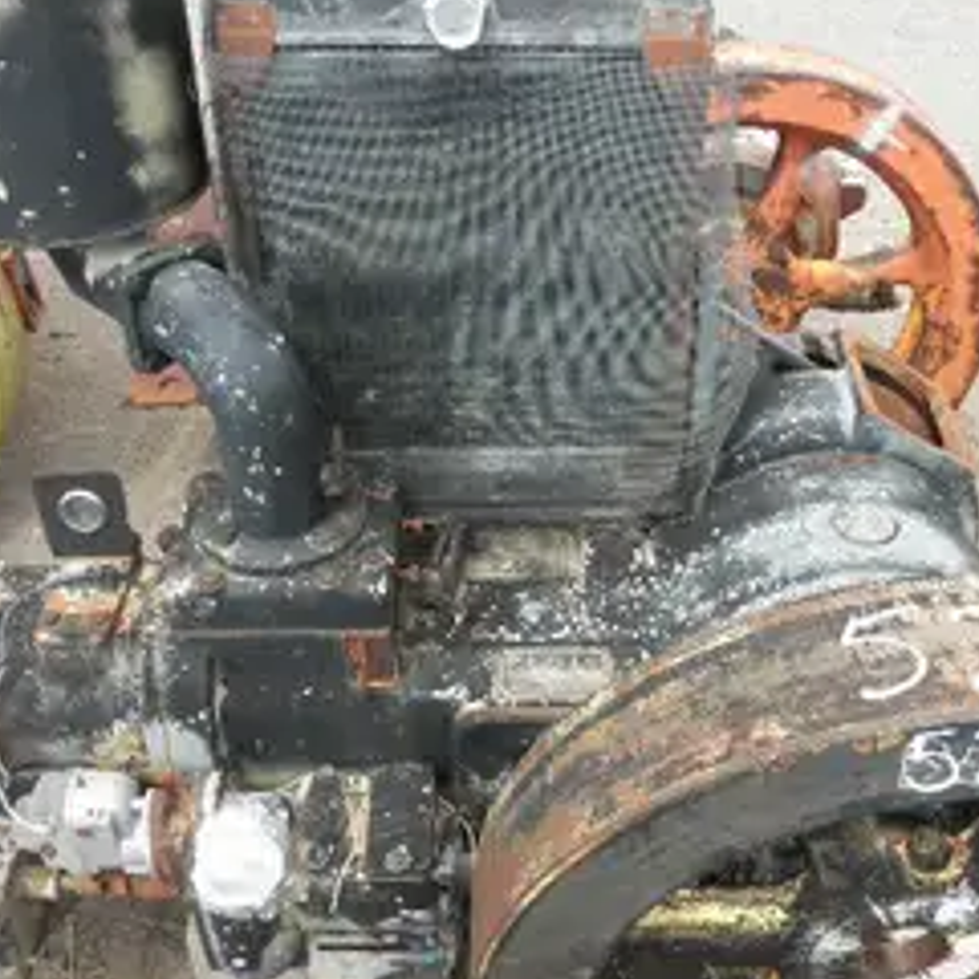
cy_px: 504
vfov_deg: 40.9
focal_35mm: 41
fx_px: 1312
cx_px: 585
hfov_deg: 40.8
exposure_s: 1/250
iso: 64
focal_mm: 5
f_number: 3
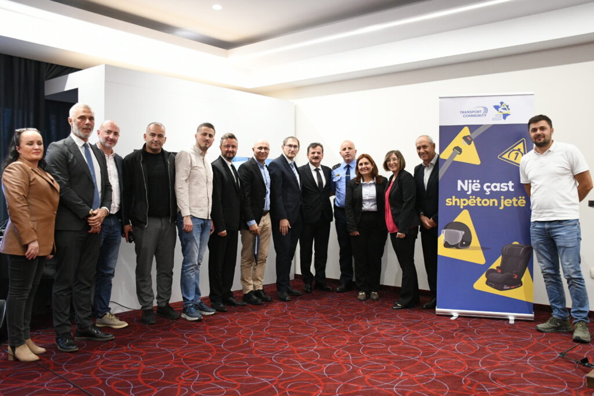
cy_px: 198
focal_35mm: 33
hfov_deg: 57.2
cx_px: 297
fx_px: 545
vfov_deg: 40.0
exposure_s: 1/60
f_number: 4.5
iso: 2500
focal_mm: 22
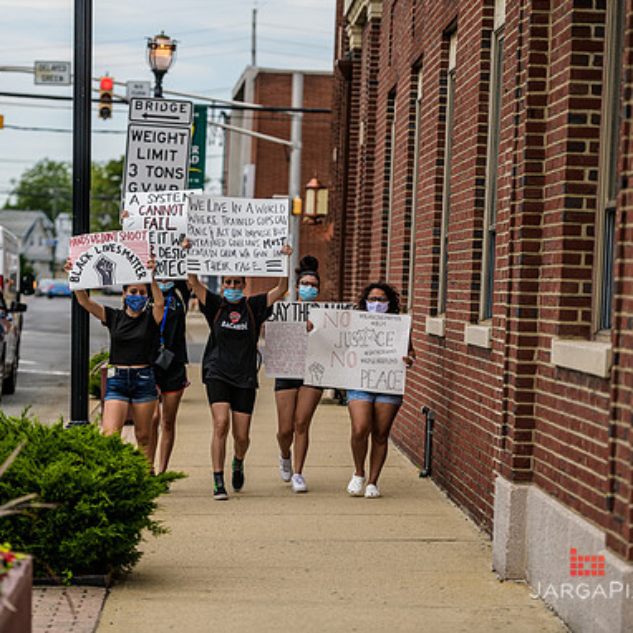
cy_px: 314
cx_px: 207
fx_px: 2669
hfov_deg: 13.5
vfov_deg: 13.5
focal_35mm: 129
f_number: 3.2
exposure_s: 1/3200
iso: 200
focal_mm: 100
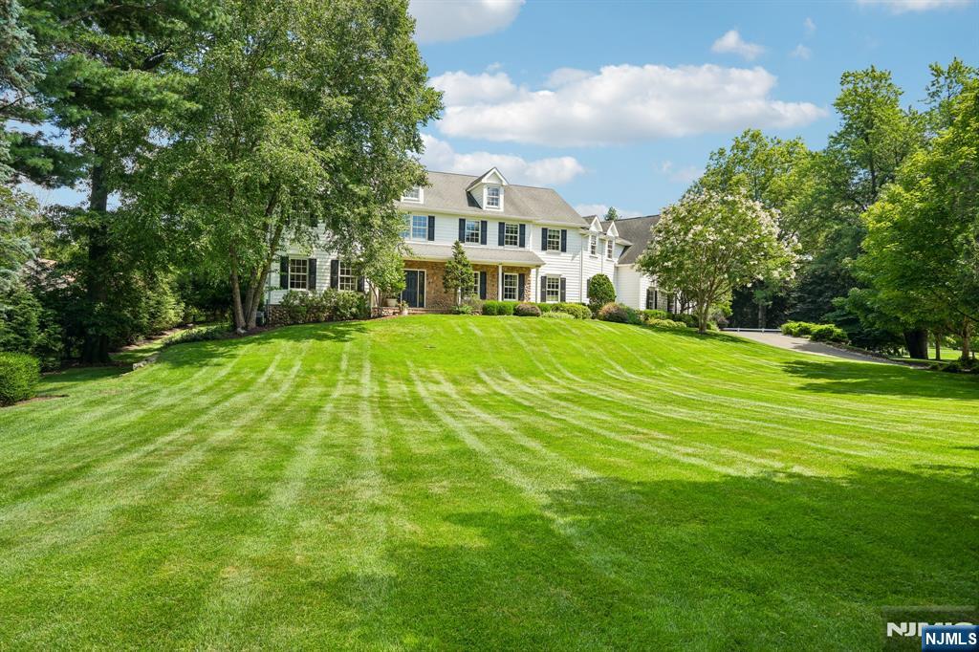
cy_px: 326
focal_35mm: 22
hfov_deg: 78.6
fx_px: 598
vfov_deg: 57.2
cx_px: 490
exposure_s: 1/125
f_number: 9
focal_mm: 22
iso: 100
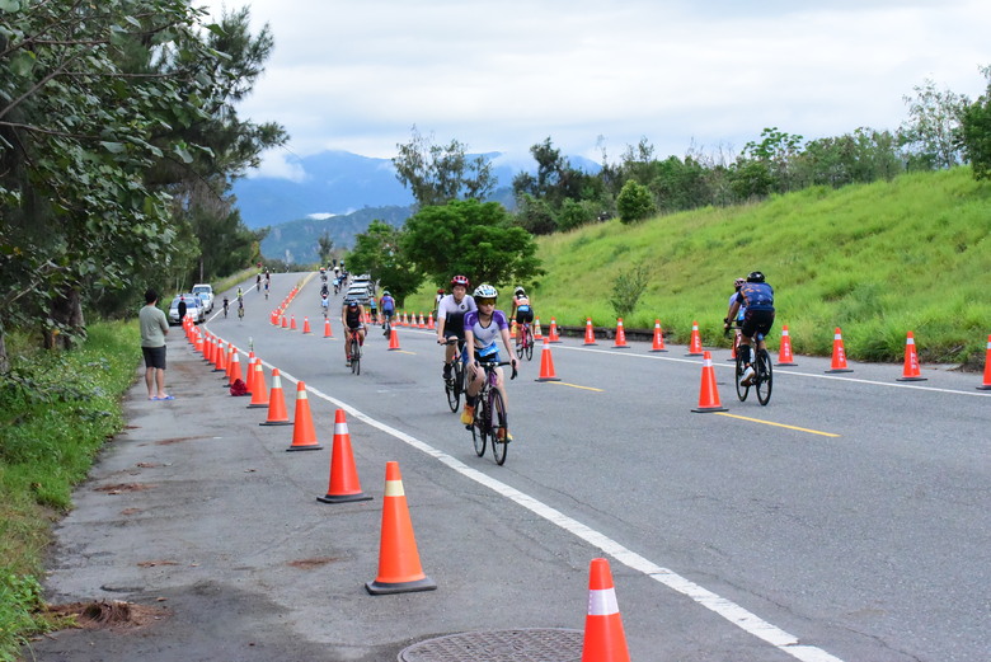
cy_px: 331
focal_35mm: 70
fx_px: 1928
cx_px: 496
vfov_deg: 19.5
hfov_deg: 28.8
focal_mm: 70
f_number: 13
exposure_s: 1/2500
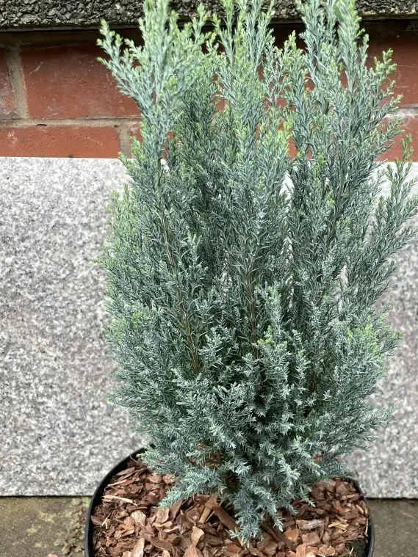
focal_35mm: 37
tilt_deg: -21.6
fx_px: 596
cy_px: 327
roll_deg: +0.1
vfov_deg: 49.9
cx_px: 245
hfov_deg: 38.5
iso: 50
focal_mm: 4.2
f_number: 1.6
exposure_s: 1/121
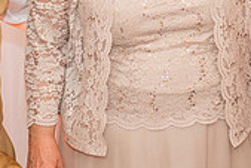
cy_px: -80
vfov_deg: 5.7
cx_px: 113
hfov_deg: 8.6
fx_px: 1675
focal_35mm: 240
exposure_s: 1/160
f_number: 3.5
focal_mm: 70
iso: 1000
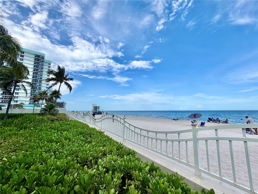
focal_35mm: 14
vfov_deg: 85.7
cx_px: 129
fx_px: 104
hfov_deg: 102.1
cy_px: 97
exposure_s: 1/770
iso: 20
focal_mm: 2.22
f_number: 2.2
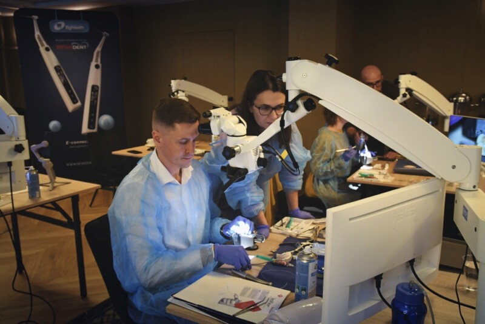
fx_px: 445
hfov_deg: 57.2
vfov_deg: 40.0
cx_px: 242
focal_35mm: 33
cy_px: 162
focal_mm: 22
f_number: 6.3
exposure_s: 1/100
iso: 3200
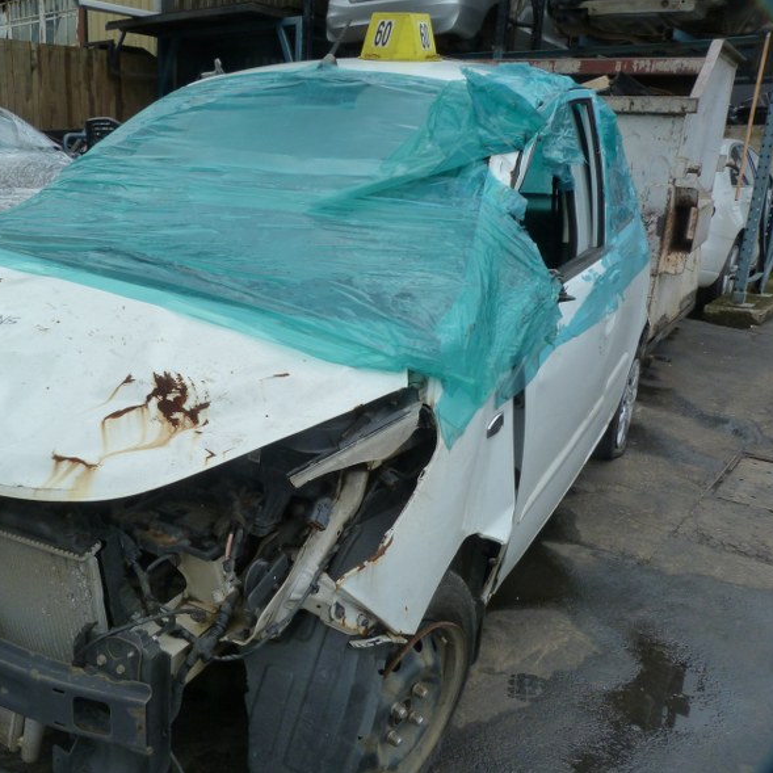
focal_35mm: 30
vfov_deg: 54.0
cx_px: 273
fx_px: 758
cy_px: 382
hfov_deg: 53.2
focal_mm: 4.5
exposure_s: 1/250
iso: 125
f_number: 5.6
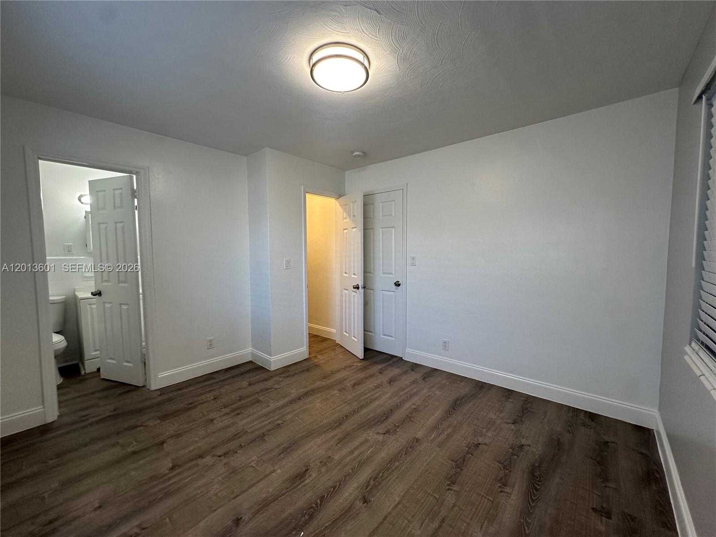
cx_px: 358
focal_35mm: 14
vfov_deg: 85.7
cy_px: 268
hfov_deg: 102.1
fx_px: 290
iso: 160
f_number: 2.2
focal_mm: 2.22
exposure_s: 1/120
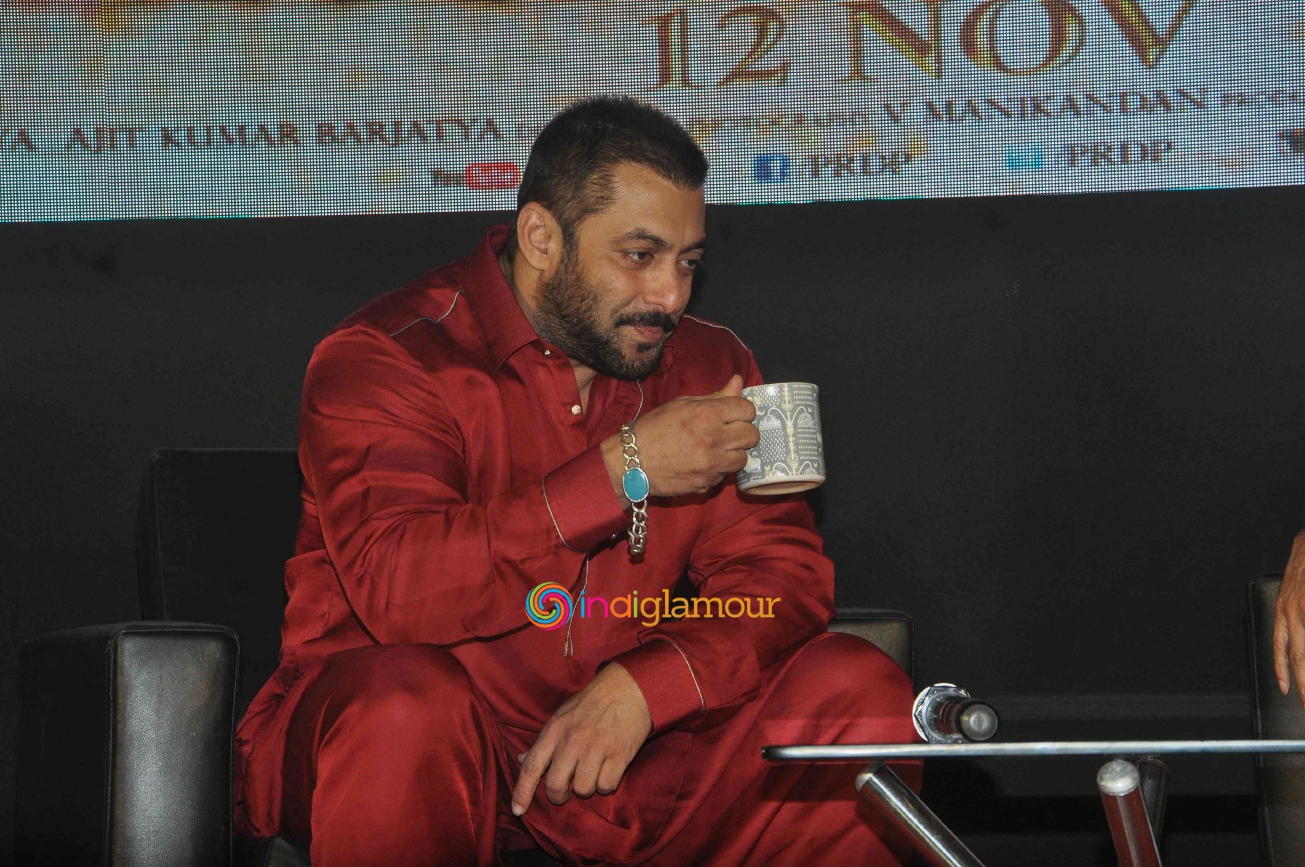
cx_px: 652
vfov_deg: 9.9
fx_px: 4997
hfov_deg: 14.9
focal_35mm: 138
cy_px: 434
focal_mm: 92
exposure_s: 1/250
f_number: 11
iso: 800
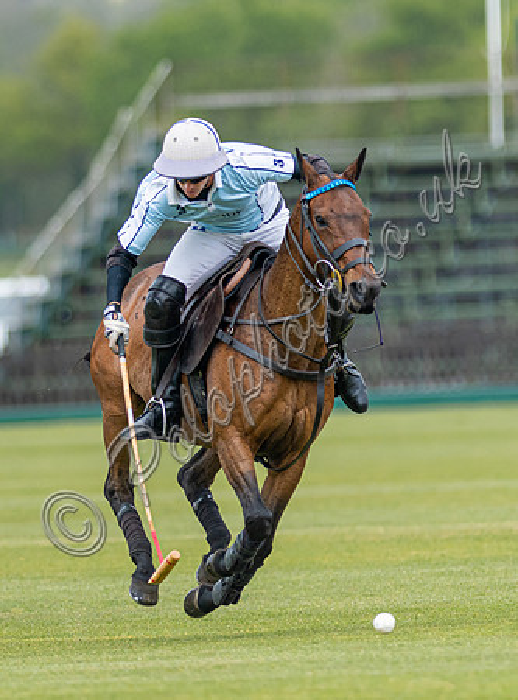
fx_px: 14824
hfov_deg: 2.0
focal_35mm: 737
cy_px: 321
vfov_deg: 2.7
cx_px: 197
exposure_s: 1/2000
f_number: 2.8
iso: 320
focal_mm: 300
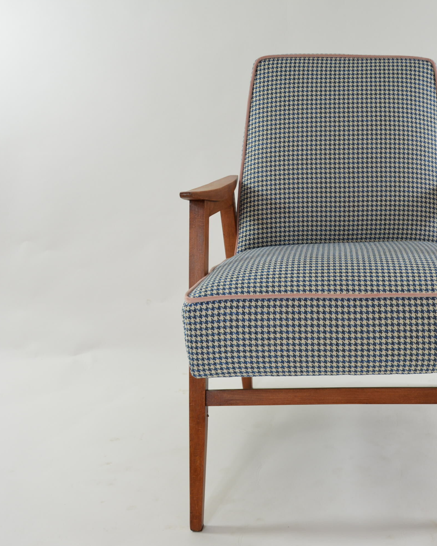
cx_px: 379
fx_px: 723
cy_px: 274
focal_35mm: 45
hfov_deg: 32.3
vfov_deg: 41.4
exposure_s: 1/60
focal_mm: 21
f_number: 5.6
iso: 400
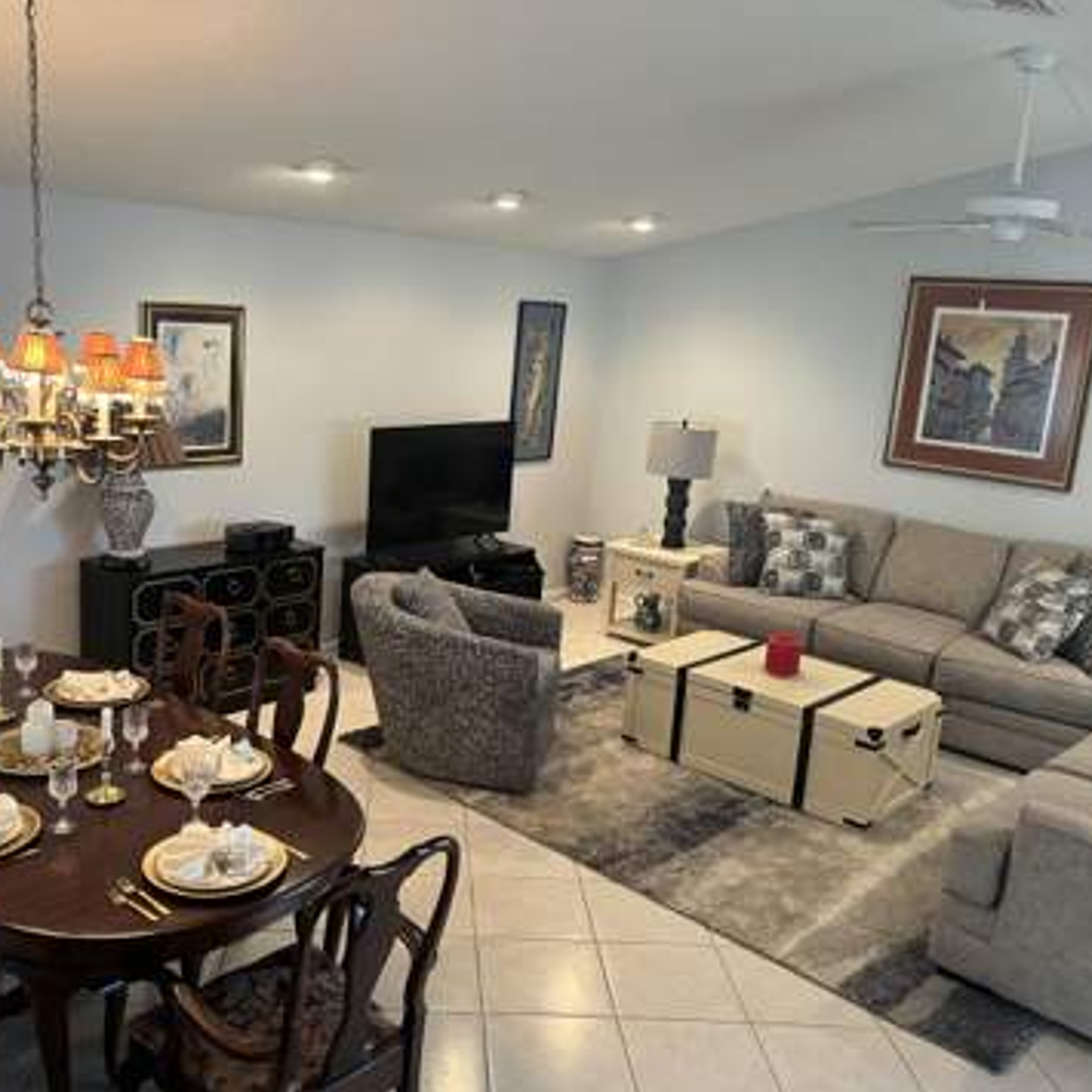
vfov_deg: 52.5
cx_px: 449
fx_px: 1106
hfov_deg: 52.3
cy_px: 543
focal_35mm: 31
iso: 200
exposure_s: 1/60
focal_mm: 5.1
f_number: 1.6
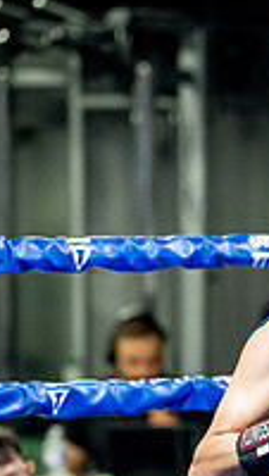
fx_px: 3374
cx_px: 386
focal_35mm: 267
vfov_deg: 8.0
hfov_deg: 4.5
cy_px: 430
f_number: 2
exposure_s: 1/800
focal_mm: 88
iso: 4000
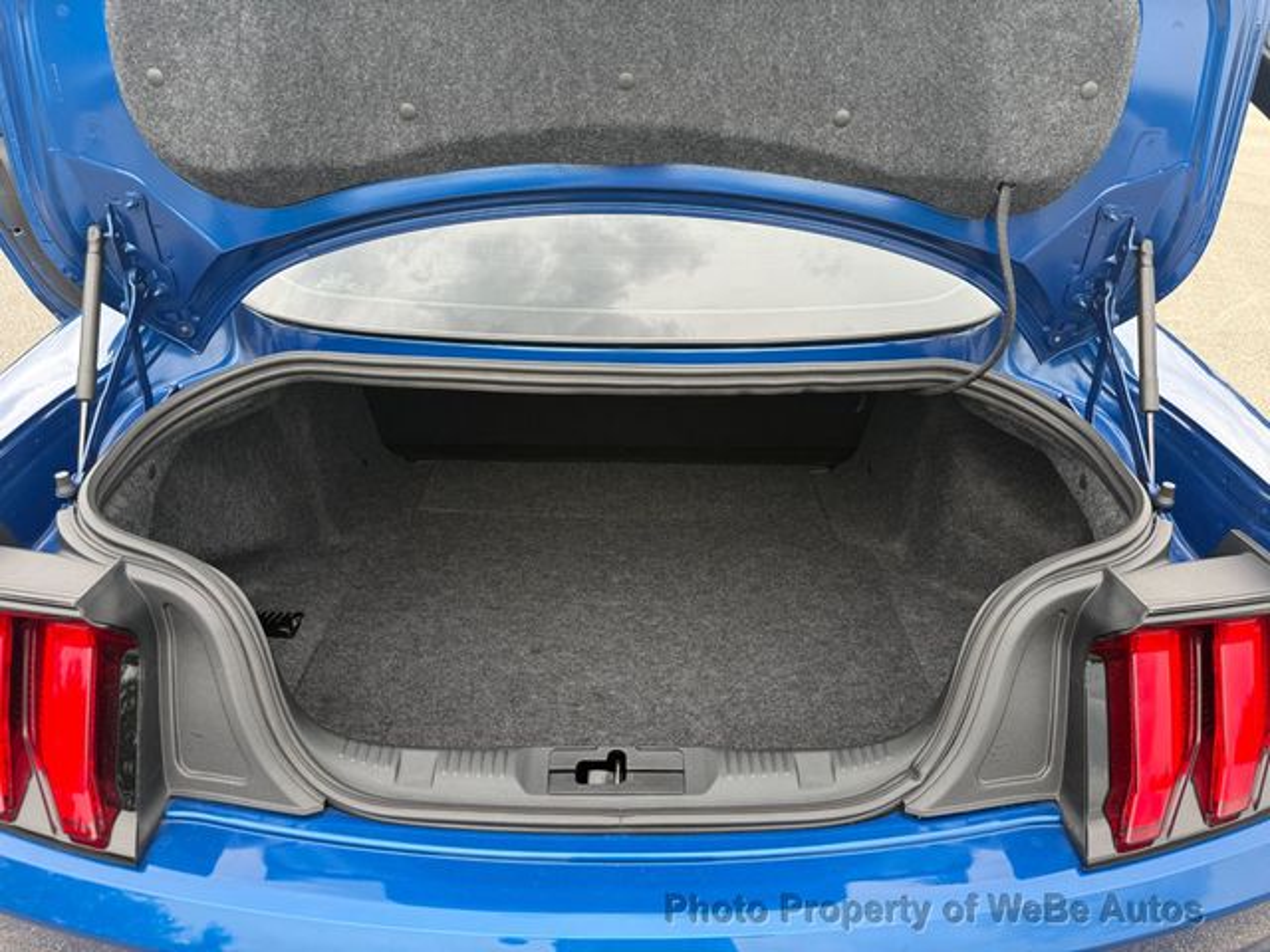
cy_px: 476
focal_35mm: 24
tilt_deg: -28.7
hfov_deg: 71.6
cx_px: 635
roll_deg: +0.0
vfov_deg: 56.8
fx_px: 881
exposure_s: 1/236
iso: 80
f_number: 1.78
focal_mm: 6.76
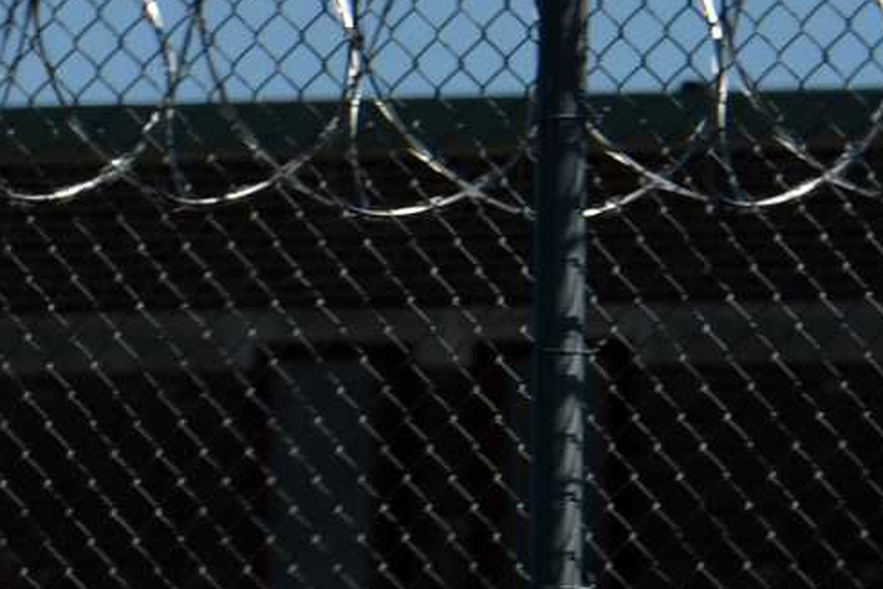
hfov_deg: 2.0
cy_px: -368
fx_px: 25436
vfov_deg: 1.3
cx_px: -495
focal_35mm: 1037
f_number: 6.3
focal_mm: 165
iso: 125
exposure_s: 1/1000
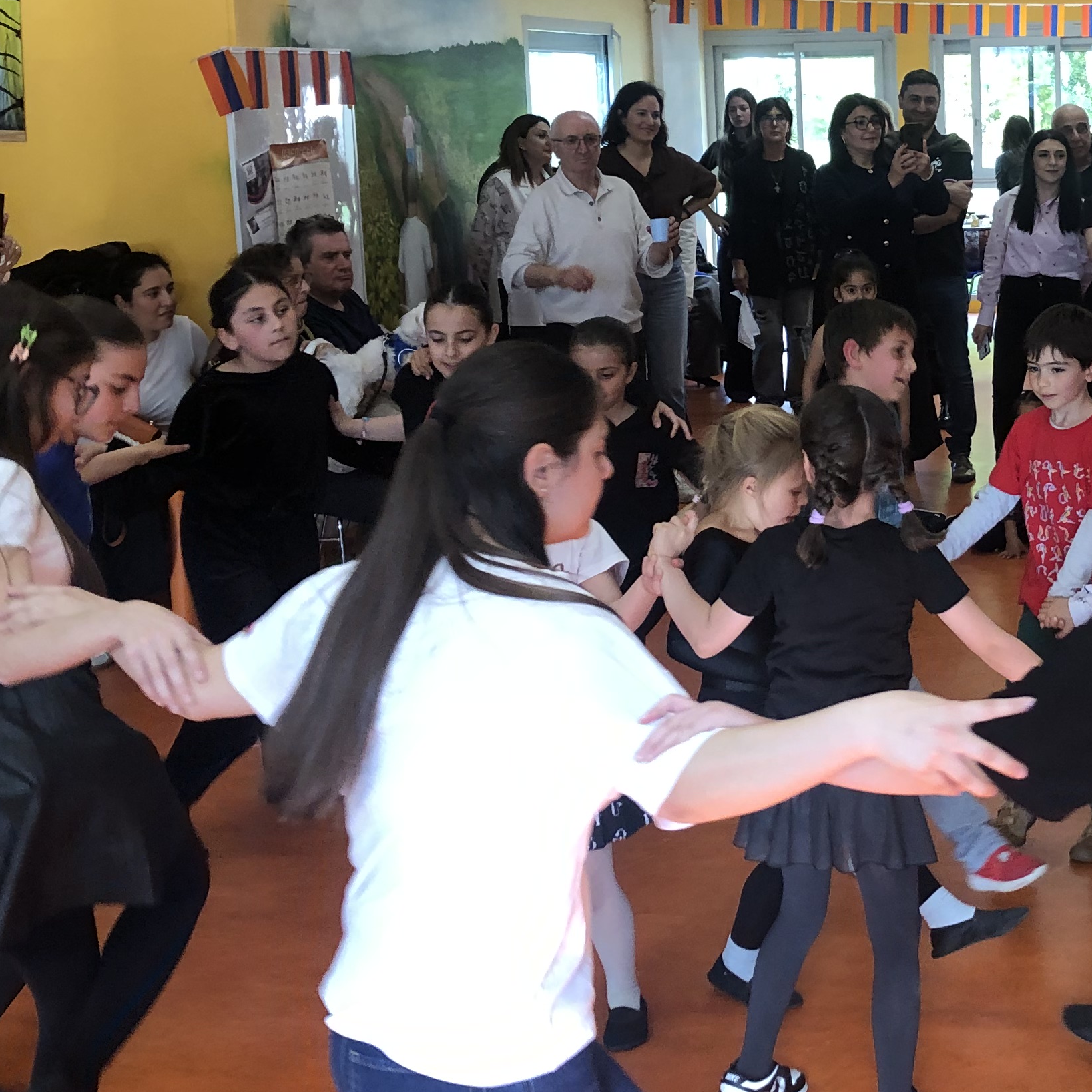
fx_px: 2177
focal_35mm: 61
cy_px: 409
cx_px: 938
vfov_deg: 28.1
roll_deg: +1.1
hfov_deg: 27.4
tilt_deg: -5.4
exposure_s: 1/120
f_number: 1.8
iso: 100
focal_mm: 3.99
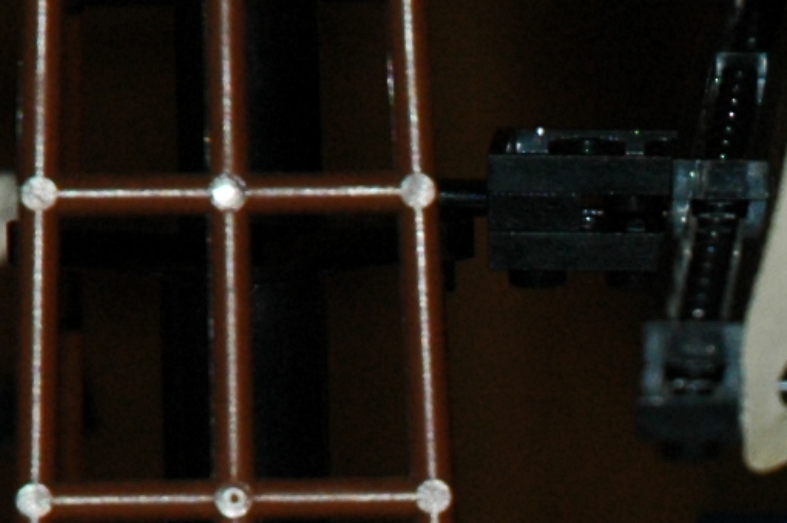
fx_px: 13519
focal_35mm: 619
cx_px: 1555
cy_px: 984
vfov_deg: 2.2
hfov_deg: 3.3
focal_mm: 70
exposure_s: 1/125
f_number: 7.1
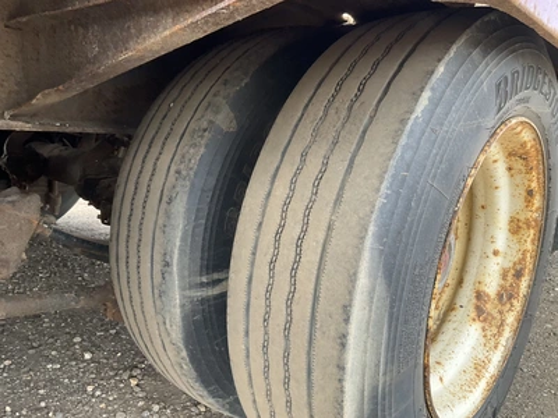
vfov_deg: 48.2
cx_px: 279
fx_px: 467
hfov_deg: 61.7
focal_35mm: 29
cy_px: 209
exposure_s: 1/122
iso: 40
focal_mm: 3
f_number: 1.8
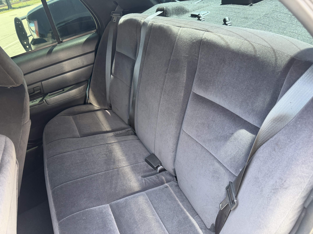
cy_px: 117
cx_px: 156
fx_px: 217
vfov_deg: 56.8
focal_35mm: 24
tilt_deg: -32.4
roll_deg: +10.5
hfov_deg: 71.6
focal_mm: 6.76
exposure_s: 1/94
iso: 200
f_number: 1.78
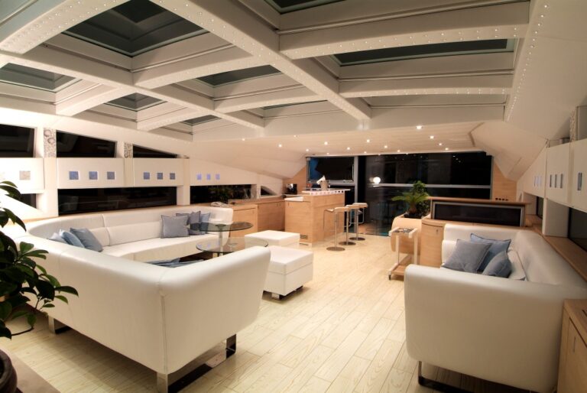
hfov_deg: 89.9
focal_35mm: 18
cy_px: 196
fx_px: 294
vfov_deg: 67.5
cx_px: 294
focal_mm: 12
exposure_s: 1.5
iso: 160
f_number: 11
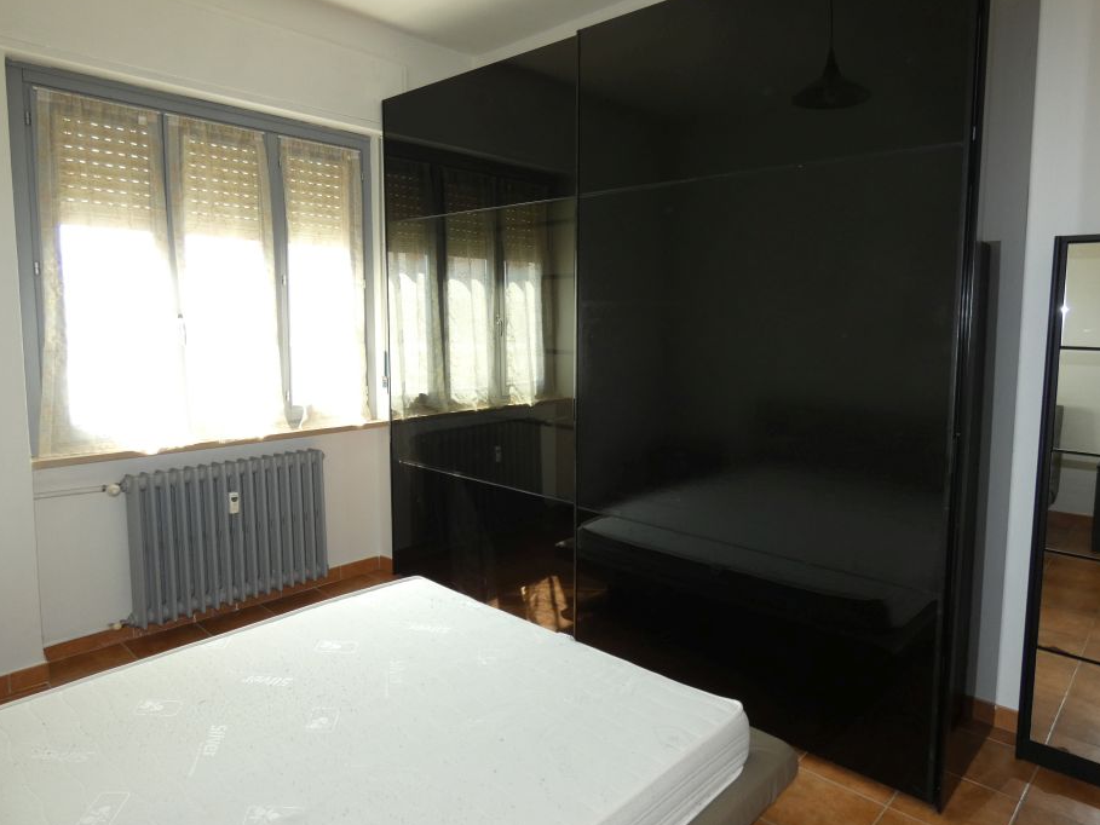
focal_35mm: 22
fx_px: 699
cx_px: 598
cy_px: 385
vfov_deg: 61.0
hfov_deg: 76.2
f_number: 2.8
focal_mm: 3.6
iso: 125
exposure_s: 1/60
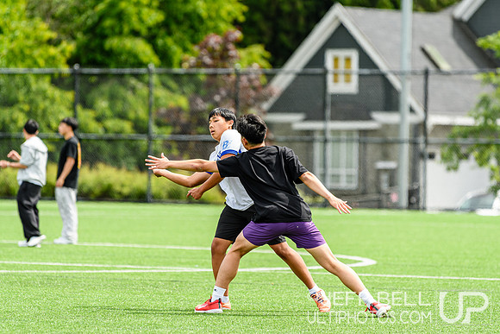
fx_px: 4167
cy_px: 167
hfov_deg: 6.9
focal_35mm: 300
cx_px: 250
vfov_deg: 4.6
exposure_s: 1/1000
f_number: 3.2
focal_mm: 200
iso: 140
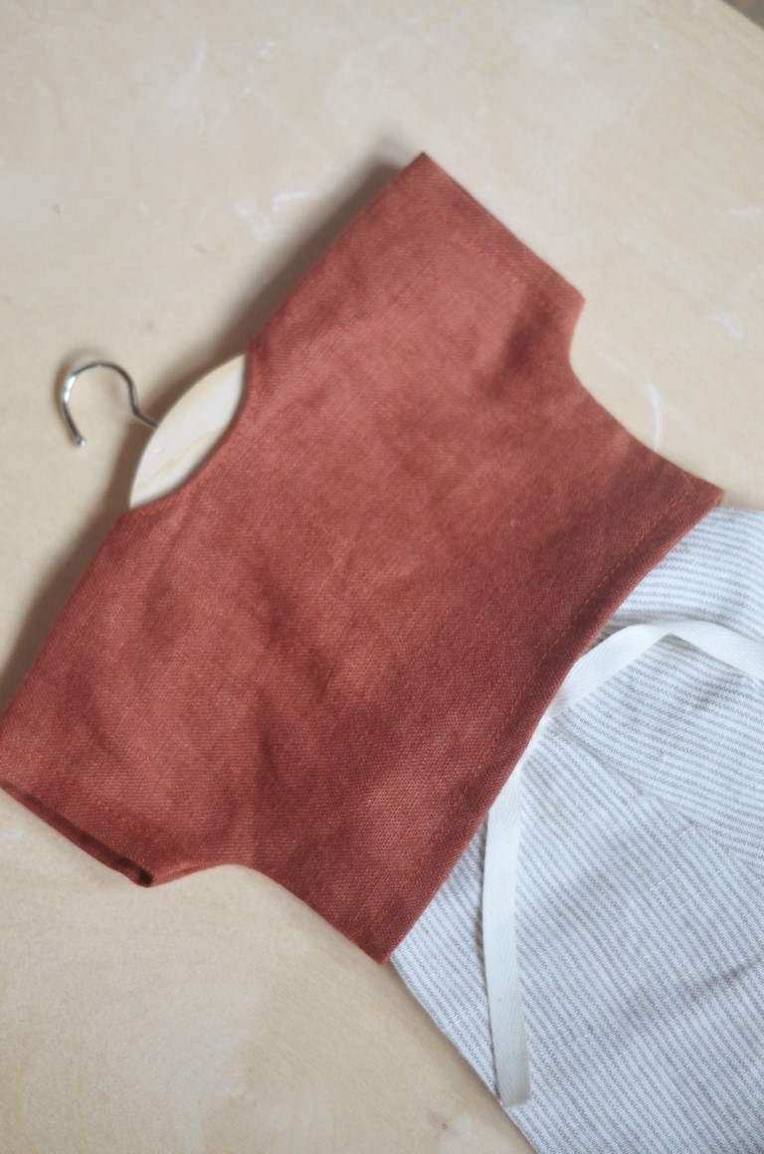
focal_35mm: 75
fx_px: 2399
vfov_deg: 27.0
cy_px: 577
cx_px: 382
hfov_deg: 18.1
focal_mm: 50
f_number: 1.8
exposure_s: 1/100
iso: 400
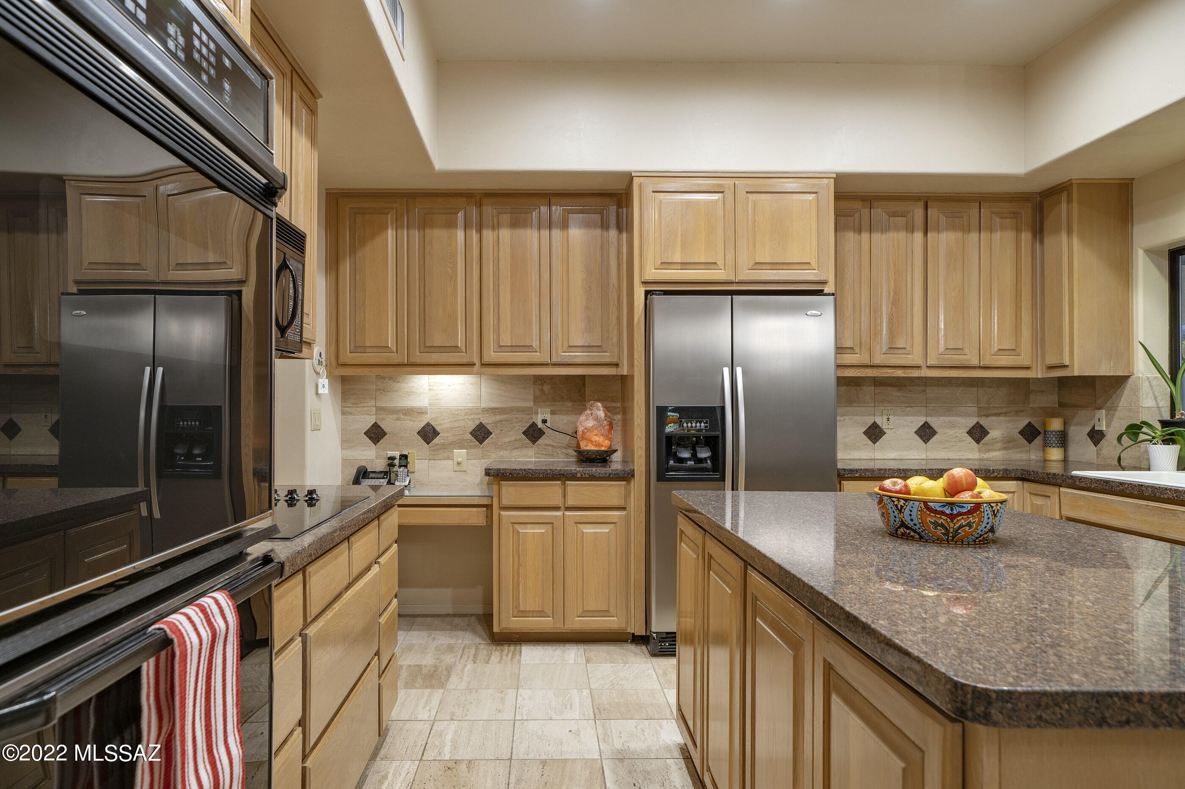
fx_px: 691
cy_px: 394
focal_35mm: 21
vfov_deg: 59.5
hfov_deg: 81.2
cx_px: 592
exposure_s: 1/3
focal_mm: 21
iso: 200
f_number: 7.1
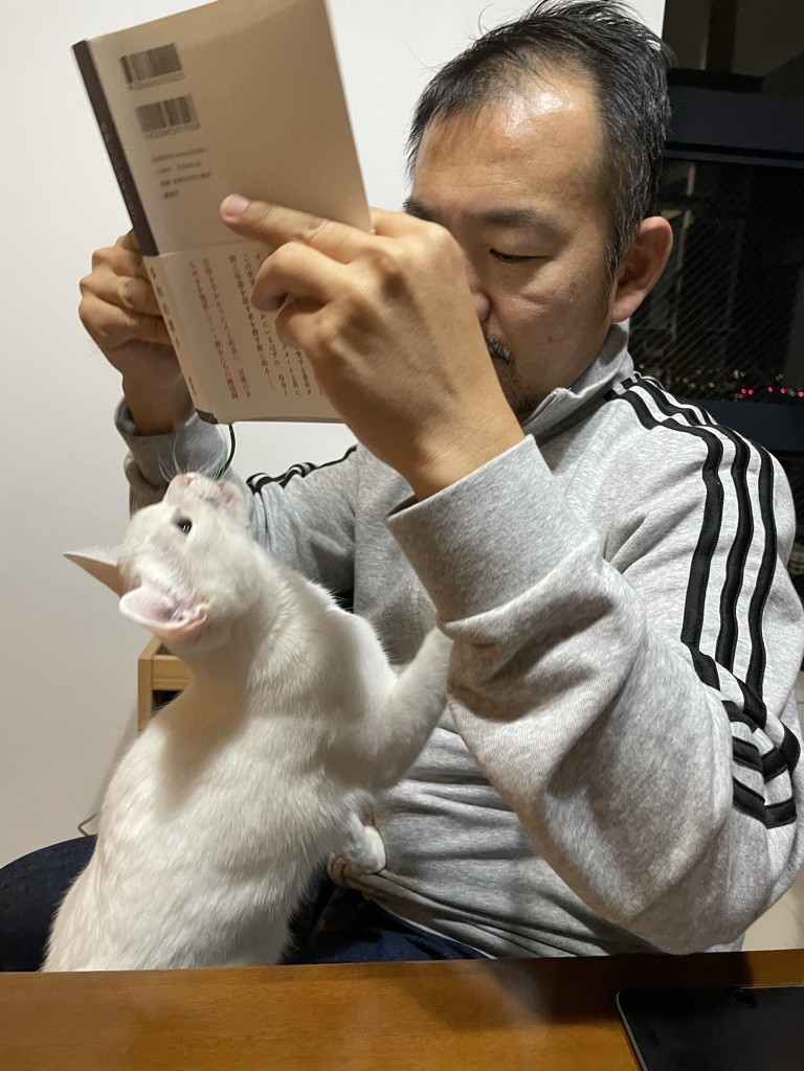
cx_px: 402
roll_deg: -3.2
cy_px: 536
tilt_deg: -12.1
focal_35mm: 26
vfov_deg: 67.3
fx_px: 805
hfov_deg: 53.1
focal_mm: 4.2
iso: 250
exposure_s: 1/60
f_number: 1.6
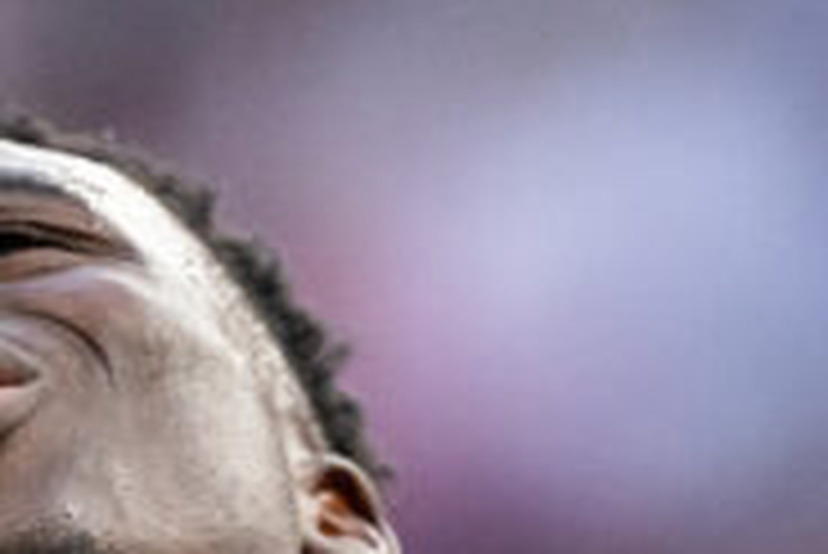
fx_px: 51260
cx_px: 756
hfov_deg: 0.9
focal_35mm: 2227
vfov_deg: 0.6
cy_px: 1390
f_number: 2.8
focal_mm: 400
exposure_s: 1/2500
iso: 1250
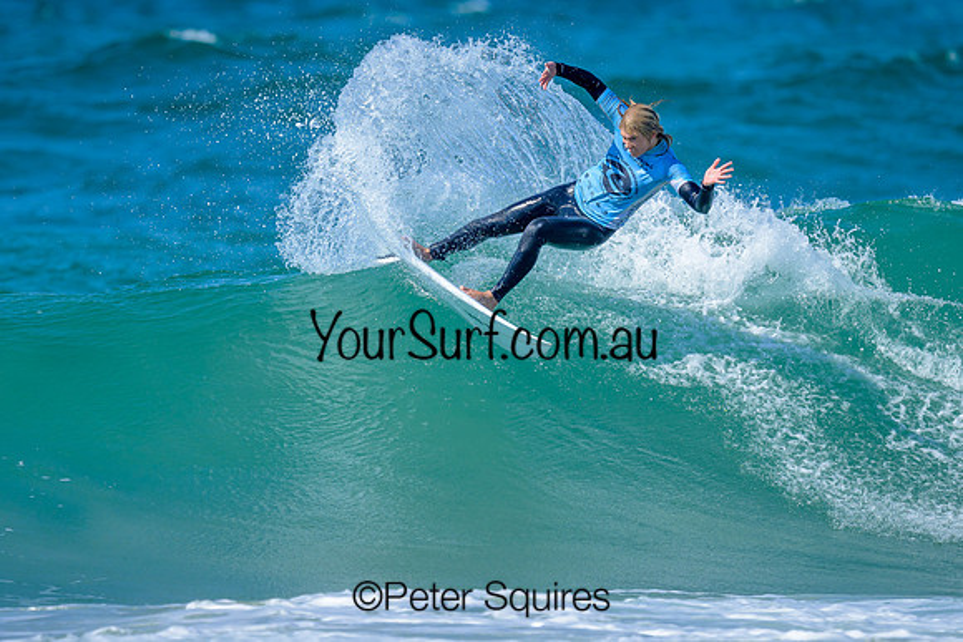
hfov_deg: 1.9
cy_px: 306
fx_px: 29381
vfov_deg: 1.3
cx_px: 469
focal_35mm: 1098
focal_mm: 800
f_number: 6.3
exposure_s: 1/2000
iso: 320
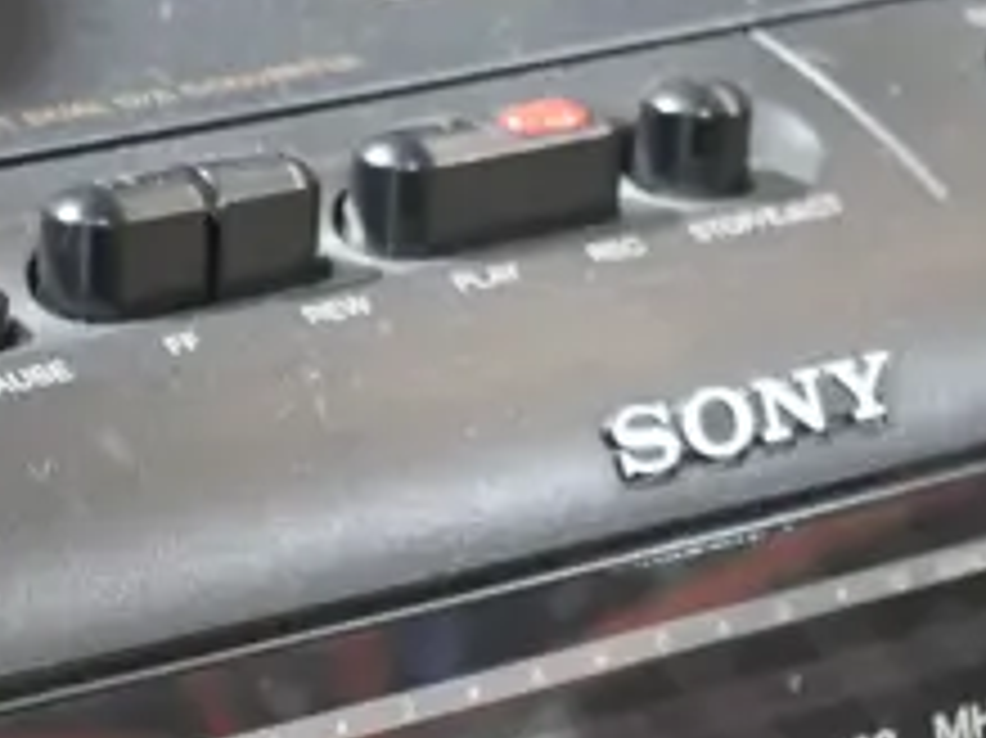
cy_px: 1217
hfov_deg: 10.5
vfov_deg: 7.7
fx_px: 5324
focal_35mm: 187
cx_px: 59
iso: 3200
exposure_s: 1/50
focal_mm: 20
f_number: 4.5
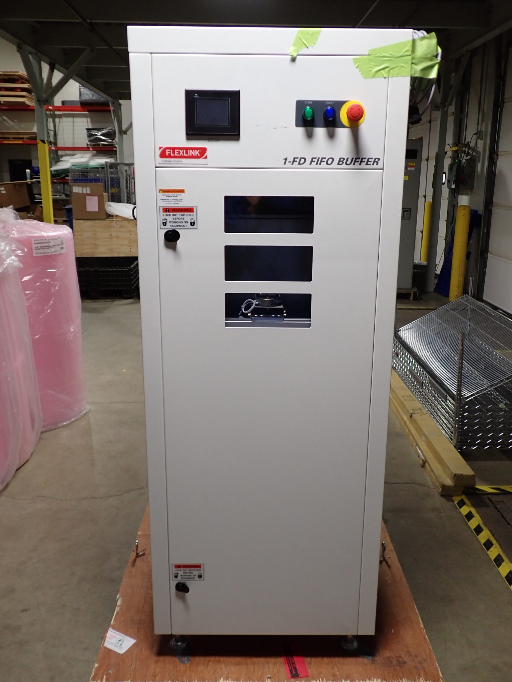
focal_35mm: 30
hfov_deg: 46.8
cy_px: 341
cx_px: 256
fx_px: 592
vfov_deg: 60.0
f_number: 2.3
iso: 200
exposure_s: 1/80
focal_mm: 5.4
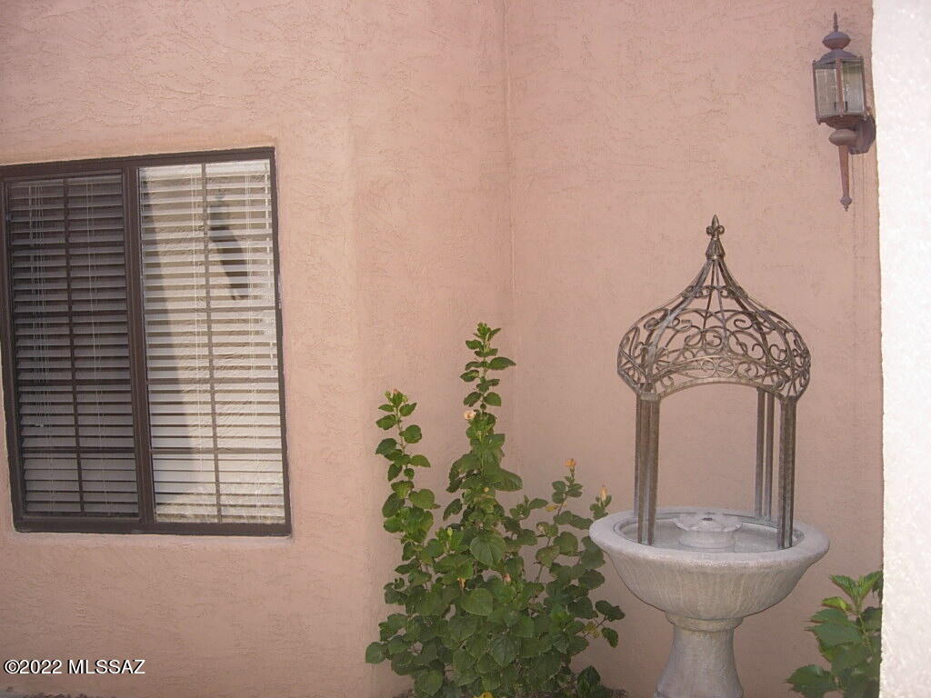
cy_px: 349
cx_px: 466
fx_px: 1022
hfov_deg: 49.0
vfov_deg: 37.7
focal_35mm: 38
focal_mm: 7.8
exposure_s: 1/609
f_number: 2.8
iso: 79
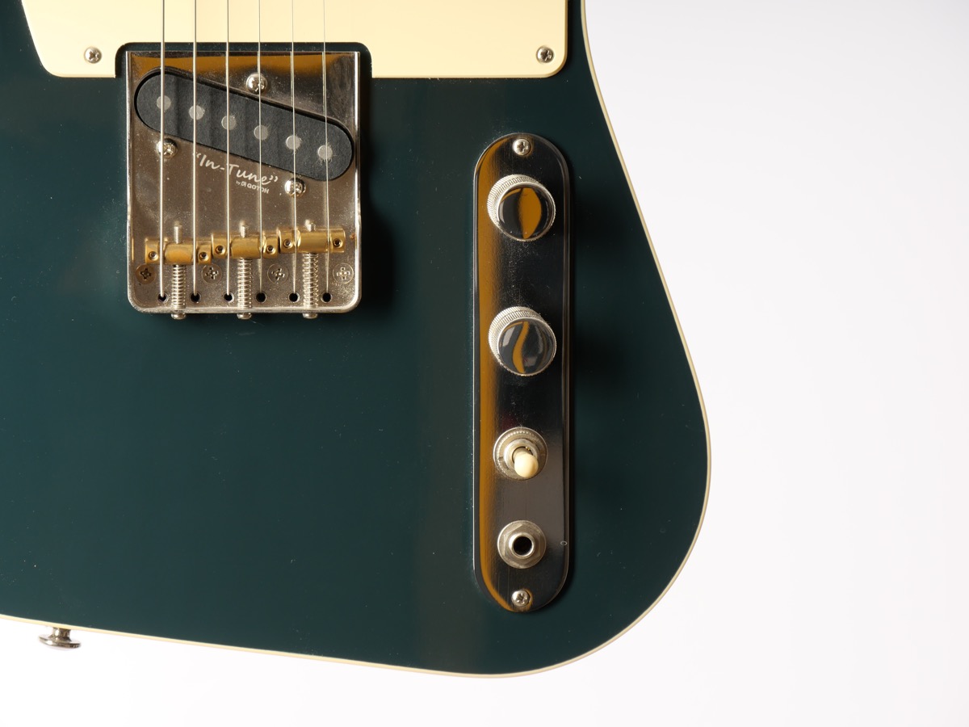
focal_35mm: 162
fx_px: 4535
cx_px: 484
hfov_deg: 12.2
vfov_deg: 9.2
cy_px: 364
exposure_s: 1/200
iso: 200
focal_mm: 81
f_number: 7.1
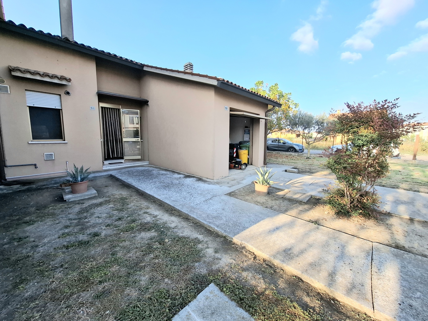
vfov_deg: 89.9
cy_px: 160
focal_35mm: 13
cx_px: 214
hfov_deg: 106.2
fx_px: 161
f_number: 2.2
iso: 40
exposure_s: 1/370
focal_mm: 1.74
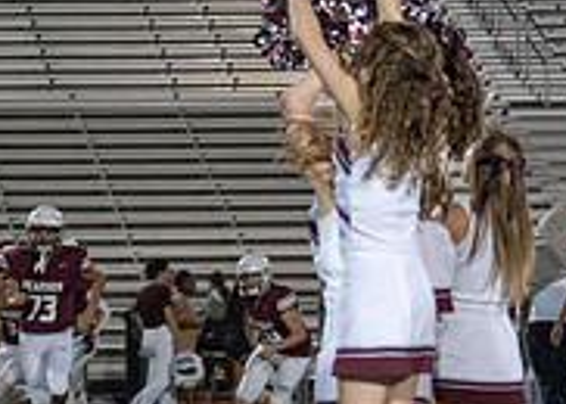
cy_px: 418
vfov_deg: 4.8
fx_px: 4806
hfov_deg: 6.7
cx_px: -256
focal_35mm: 299
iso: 2000
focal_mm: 70
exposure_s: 1/1000
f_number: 2.8
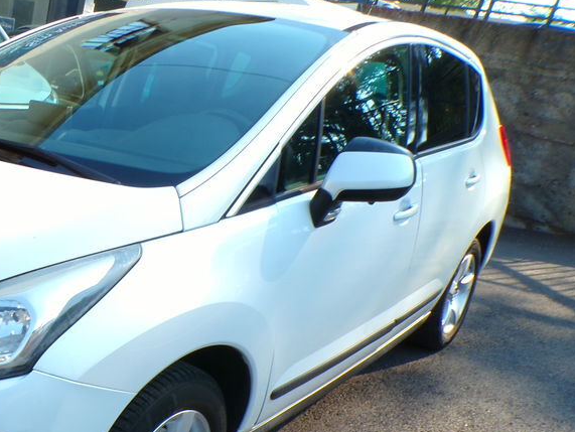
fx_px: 698
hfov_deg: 42.4
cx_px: 102
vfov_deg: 33.5
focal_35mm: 42
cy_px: 340
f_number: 7.7
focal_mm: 4.3
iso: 100
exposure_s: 1/60
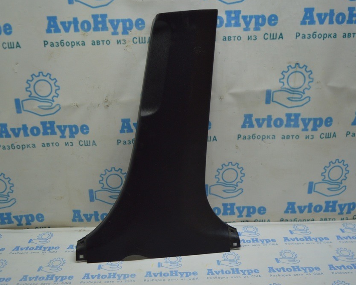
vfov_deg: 47.1
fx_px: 327
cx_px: 164
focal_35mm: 31
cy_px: 144
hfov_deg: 57.1
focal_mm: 18
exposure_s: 1/125
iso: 400
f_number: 3.5
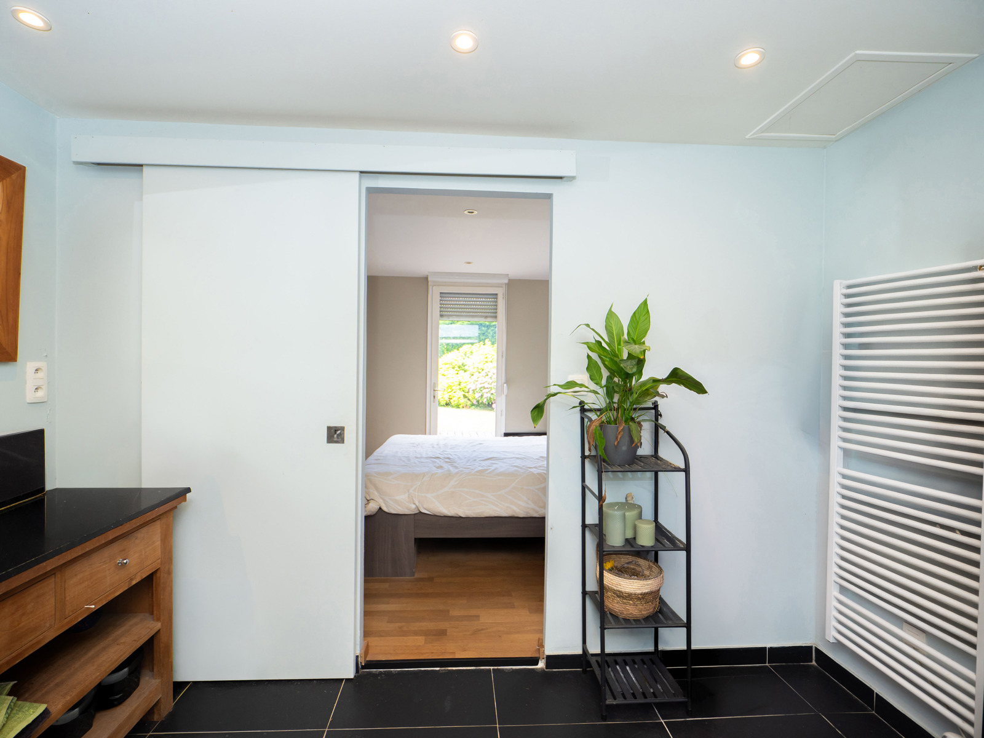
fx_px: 455
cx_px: 492
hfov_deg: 94.5
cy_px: 369
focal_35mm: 16
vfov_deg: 78.1
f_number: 4
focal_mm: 8
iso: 200
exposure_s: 1/60
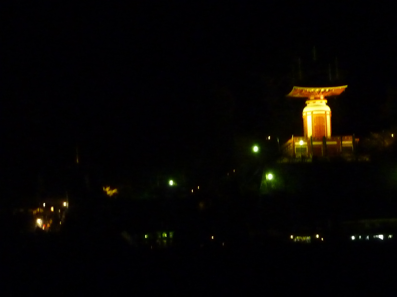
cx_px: 198
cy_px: 148
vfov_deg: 12.2
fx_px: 1388
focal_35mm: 121
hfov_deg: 16.3
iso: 800
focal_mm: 11
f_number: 4.1
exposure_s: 1/8
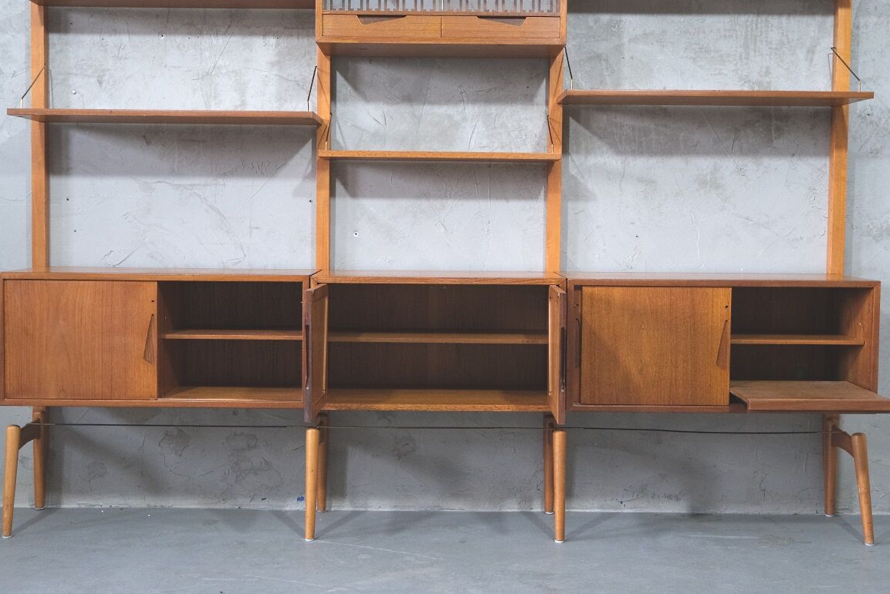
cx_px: 428
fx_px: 1113
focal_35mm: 45
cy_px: 284
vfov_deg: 29.9
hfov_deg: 43.6
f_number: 4
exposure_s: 1/40
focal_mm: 27.5
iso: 2000
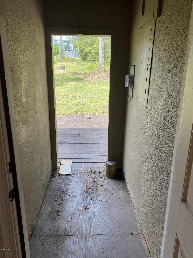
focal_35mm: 26
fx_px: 193
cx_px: 96
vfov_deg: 67.3
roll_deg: -0.4
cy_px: 129
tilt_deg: -14.8
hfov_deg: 53.1
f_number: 1.8
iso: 32
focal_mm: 4.25
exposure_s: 1/241
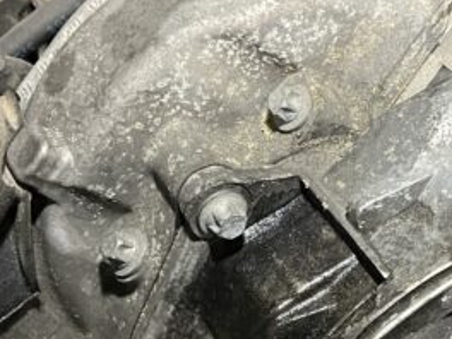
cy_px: 149
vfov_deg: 14.6
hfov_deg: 19.0
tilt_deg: -46.6
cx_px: 425
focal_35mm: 101
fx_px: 1319
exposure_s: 1/40
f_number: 1.6
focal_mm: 5.1
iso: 500
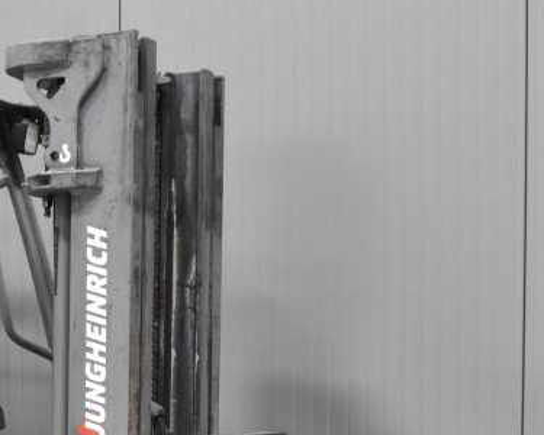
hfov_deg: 18.6
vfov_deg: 15.0
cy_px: 518
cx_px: -70
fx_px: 1594
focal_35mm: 99
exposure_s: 1/30
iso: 1600
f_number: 5
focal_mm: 22
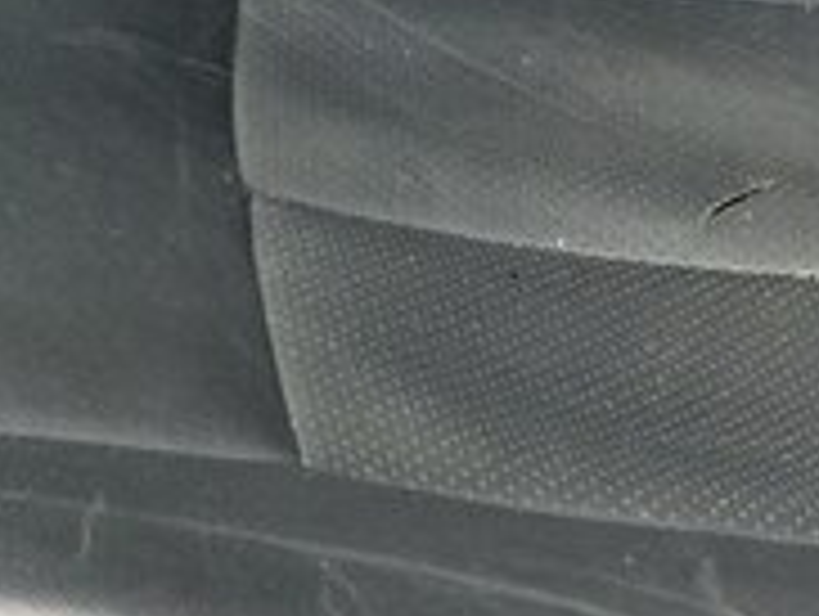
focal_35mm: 105
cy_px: 839
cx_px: 328
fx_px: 2488
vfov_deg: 13.5
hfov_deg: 18.7
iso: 32
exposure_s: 1/144
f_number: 2.2
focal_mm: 4.15
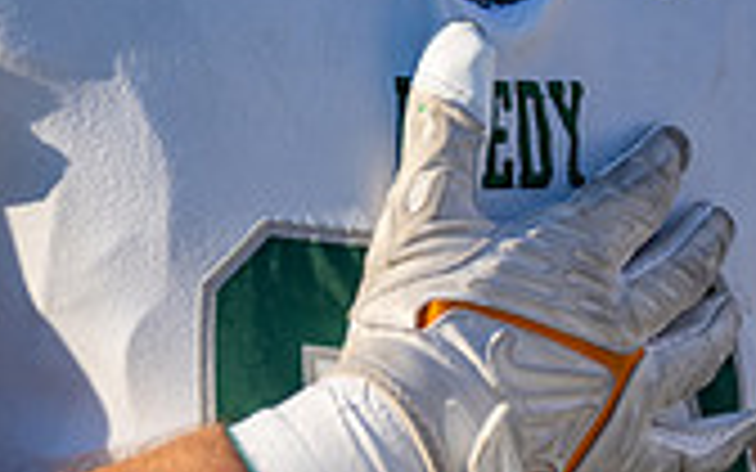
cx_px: 508
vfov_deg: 2.8
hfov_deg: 4.5
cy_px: -432
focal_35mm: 464
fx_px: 9560
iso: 100
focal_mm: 123
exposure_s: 1/1600
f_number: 2.8
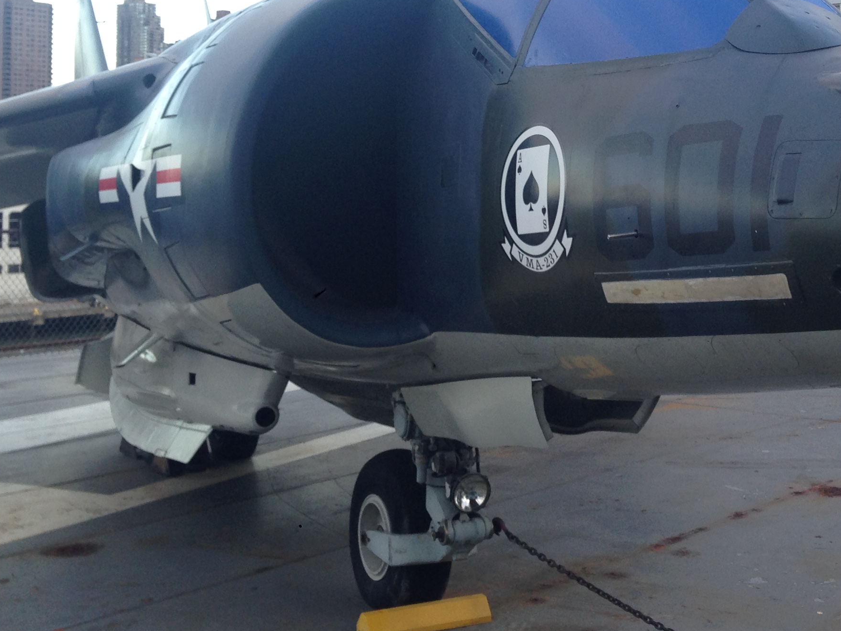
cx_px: 595
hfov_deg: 31.3
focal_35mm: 61
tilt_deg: +1.4
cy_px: 135
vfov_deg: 23.7
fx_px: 1482
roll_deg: +0.2
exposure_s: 1/127
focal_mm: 4.12
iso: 50
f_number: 2.4
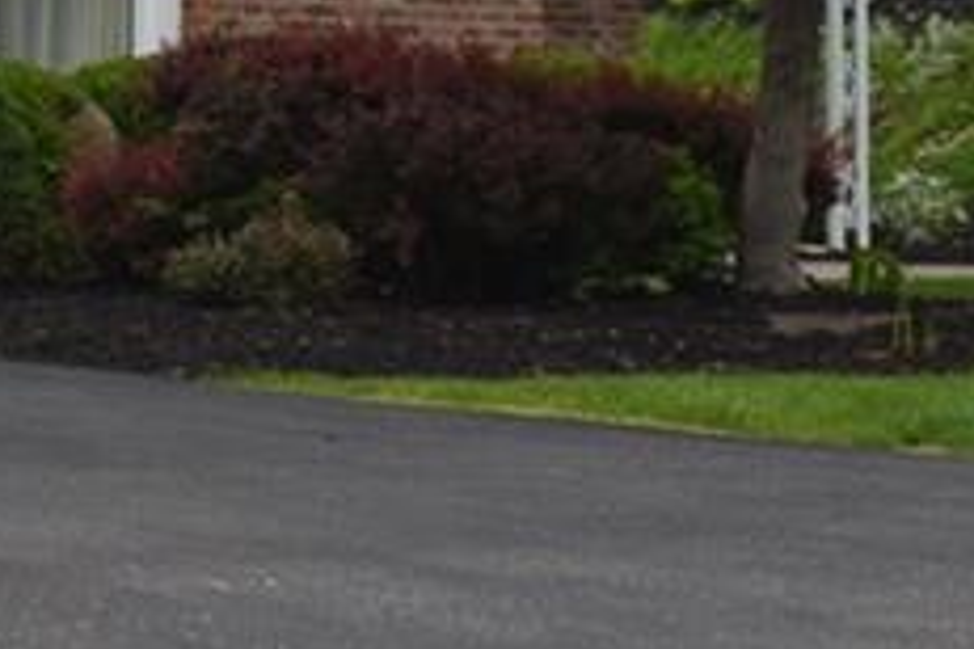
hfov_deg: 10.5
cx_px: -1037
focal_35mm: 179
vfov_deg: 7.6
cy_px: -257
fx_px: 4848
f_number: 10
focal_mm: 27
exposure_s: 1/200
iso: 100
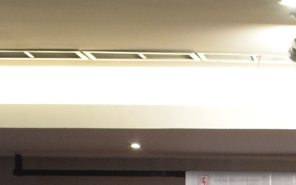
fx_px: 1113
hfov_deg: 14.4
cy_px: 349
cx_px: 406
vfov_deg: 9.0
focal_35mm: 138
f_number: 7.1
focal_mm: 18
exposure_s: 1/20
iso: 1600
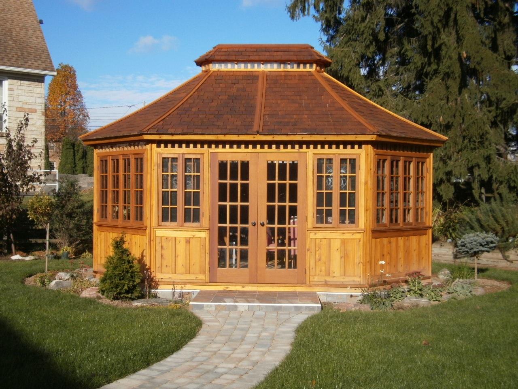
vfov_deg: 33.6
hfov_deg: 43.9
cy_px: 194
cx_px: 259
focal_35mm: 43
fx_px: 643
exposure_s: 1/125
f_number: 10.1
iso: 100
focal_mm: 7.61
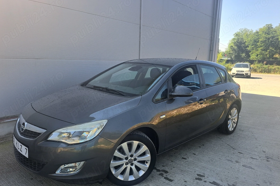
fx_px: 202
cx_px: 134
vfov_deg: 49.5
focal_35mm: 26
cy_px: 100
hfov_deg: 69.4
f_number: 1.8
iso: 50
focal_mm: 5.23
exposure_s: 1/487
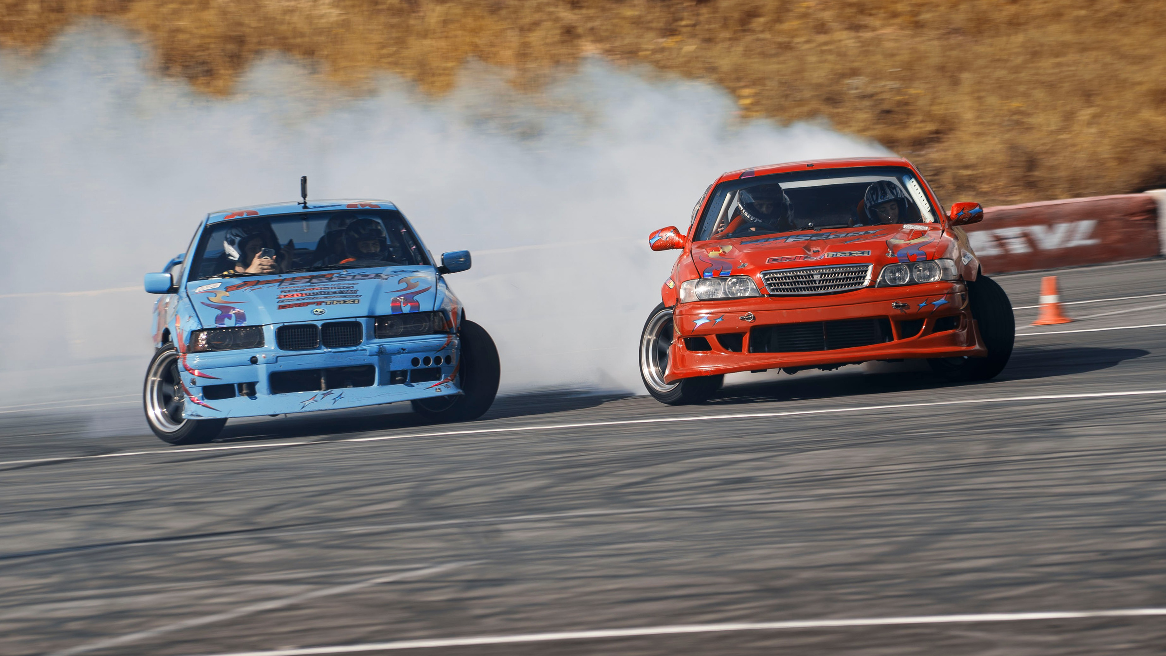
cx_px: 607
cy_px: 306
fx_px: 9338
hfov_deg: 7.1
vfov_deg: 4.0
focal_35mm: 302
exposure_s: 1/125
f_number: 10
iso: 100
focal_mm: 180
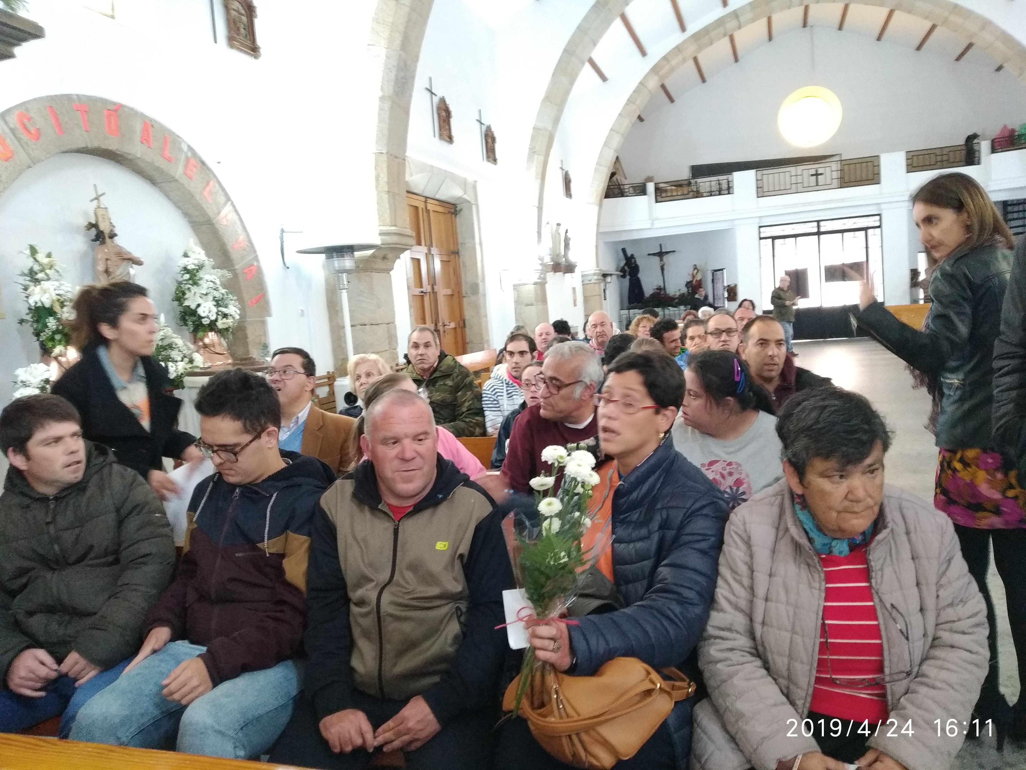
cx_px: 513
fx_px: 771
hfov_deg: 67.3
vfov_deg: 53.1
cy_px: 385
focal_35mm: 26
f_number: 2.2
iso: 1000
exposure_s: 1/14
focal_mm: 3.82
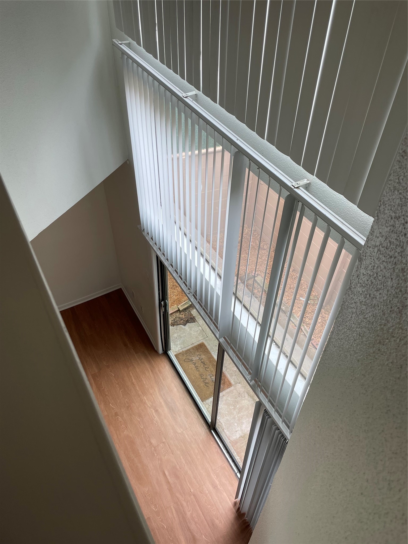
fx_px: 409
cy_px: 272
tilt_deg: -44.0
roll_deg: -2.5
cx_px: 204
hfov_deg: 53.1
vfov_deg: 67.3
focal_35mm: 26
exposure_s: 1/231
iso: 32
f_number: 1.6
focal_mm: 4.2
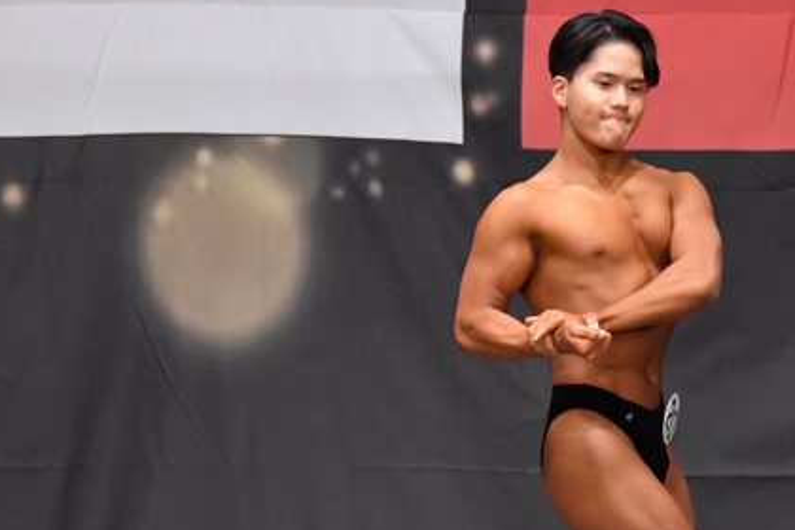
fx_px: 9164
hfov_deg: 5.0
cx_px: 559
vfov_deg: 3.3
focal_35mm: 415
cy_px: 437
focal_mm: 150
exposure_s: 1/400
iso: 6400
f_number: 5.6
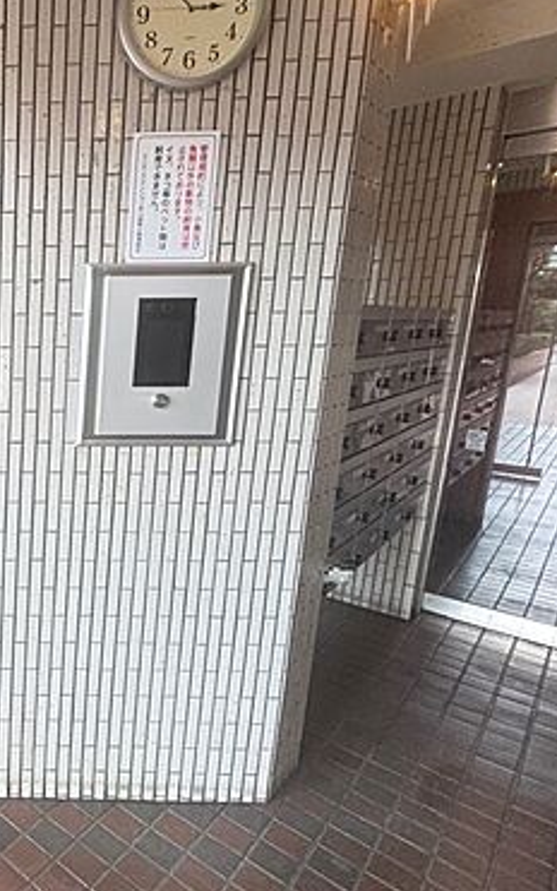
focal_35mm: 24
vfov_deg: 74.8
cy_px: 435
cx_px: -127
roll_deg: +0.4
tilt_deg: -10.1
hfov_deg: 37.3
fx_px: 583
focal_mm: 2.22
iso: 200
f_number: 2.2
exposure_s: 1/100
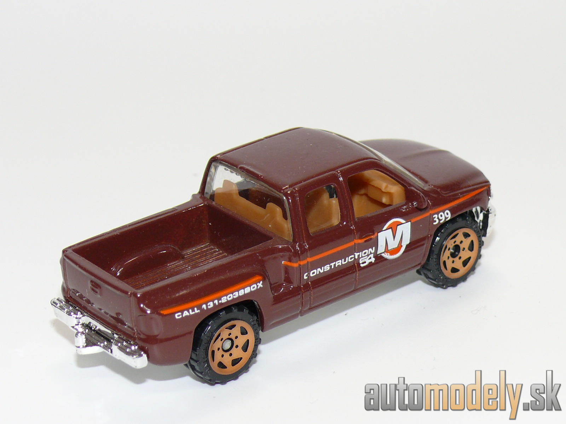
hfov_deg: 17.0
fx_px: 1897
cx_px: 283
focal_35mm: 116
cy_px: 212
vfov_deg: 12.8
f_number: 4
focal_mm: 14.3
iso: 100
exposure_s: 1/30
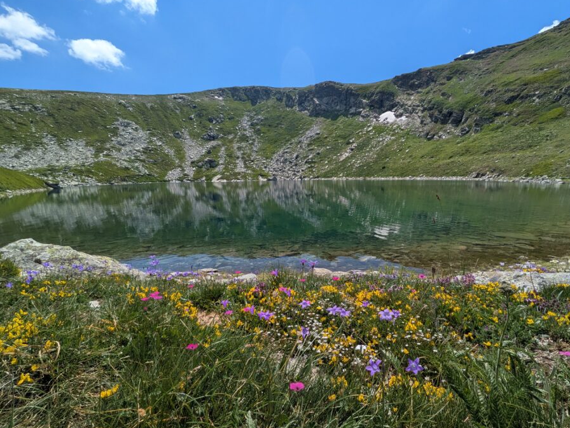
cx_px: 305
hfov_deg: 94.3
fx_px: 264
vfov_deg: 77.9
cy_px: 236
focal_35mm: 16
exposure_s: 1/1887
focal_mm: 1.83
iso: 46
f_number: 2.2
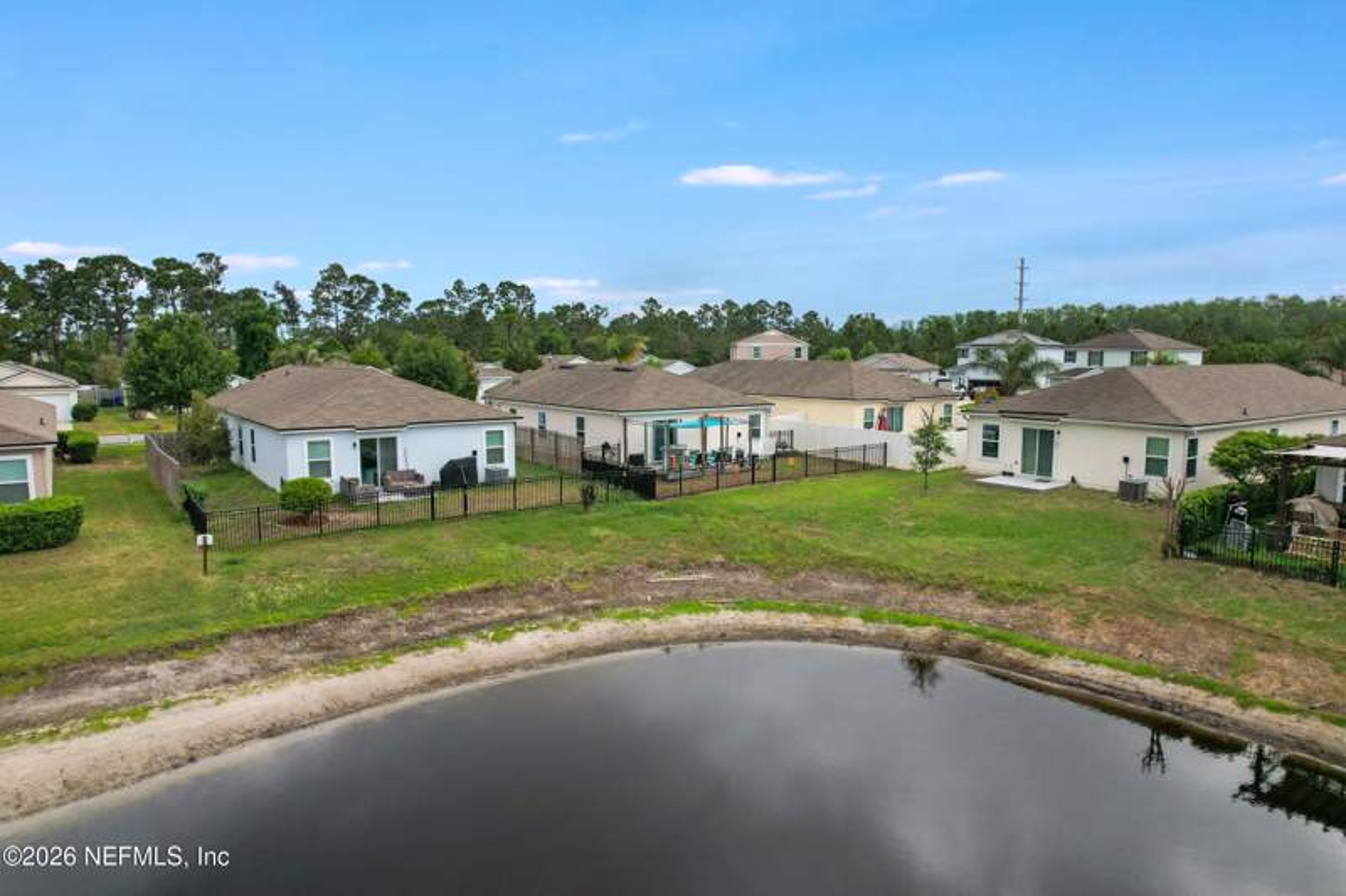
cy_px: 448
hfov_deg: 78.6
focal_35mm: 22
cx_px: 673
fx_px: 822
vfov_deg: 57.2
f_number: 2.8
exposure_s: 1/640
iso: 120
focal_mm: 8.38
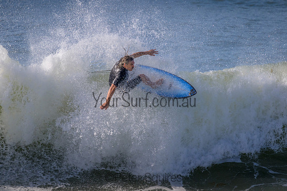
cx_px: 155
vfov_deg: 1.4
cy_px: 76
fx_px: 7709
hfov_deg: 2.1
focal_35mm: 967
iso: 800
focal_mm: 800
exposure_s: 1/2000
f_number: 11
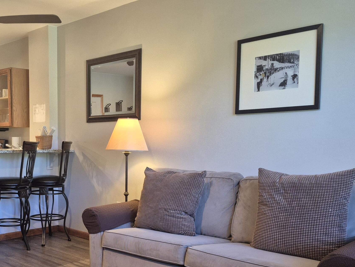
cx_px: 95
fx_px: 420
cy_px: 184
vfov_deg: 34.7
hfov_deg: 44.5
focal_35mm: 41
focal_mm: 5.4
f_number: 1.8
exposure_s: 1/120
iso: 500
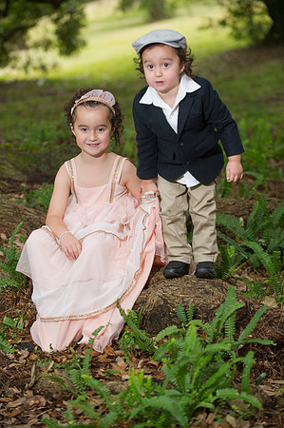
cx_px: 142
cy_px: 214
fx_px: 1305
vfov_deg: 18.6
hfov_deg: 12.4
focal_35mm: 110
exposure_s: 1/250
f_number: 3.2
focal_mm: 110
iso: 320
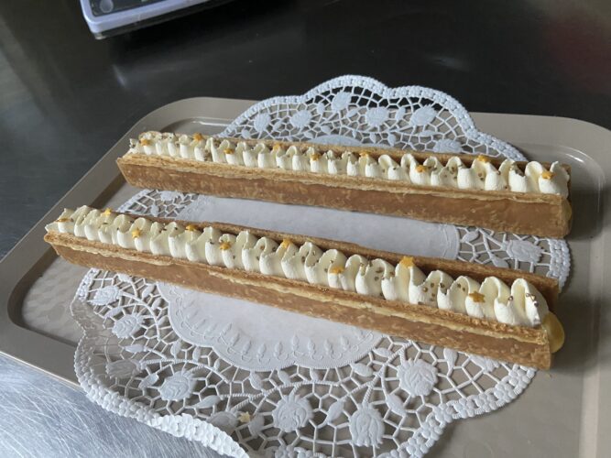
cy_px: 229
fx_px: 459
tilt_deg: -46.5
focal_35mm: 26
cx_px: 306
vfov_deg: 53.0
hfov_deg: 67.3
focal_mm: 4.25
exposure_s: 1/60
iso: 500
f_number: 1.8
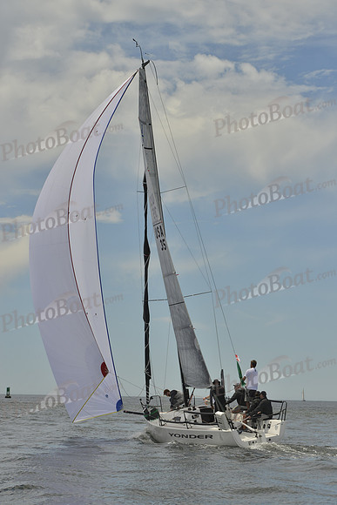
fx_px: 1403
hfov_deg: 13.7
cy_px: 252
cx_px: 168
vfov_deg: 20.4
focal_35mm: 100
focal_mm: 100
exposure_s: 1/1600
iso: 280
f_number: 10
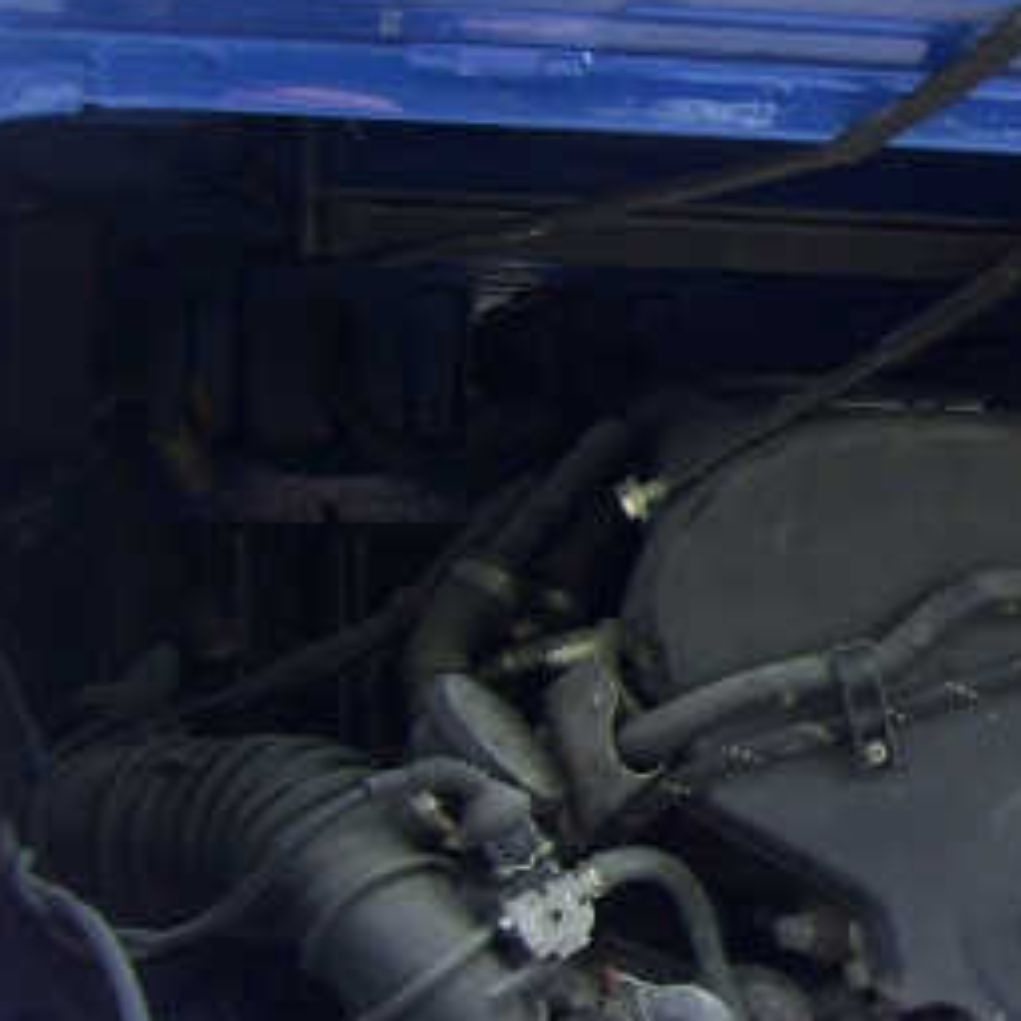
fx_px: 2903
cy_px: 644
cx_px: 1224
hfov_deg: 18.9
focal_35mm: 87
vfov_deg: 19.9
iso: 160
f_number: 2.7
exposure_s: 1/200
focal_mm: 6
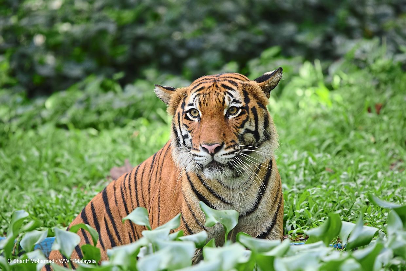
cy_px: 136
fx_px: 5073
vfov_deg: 3.1
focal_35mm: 450
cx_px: 203
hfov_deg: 4.6
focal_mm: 300
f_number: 4
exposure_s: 1/250
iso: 400
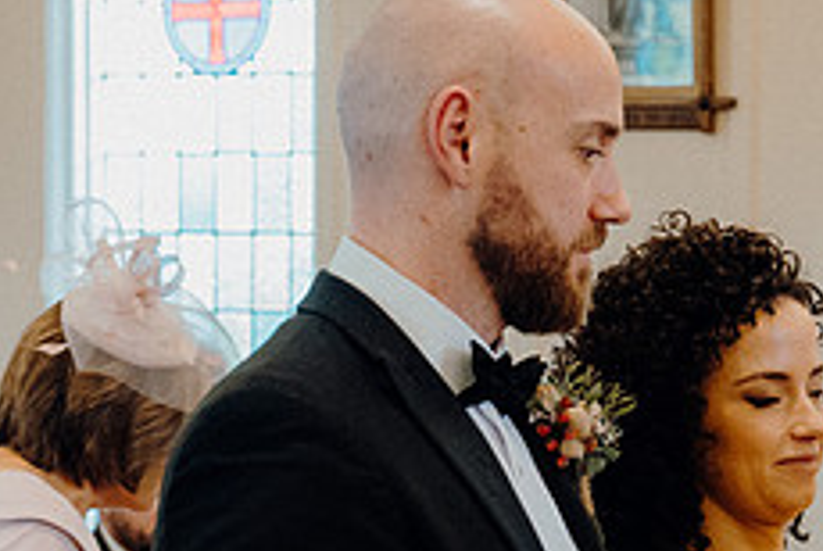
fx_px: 3456
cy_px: 624
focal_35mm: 151
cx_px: 945
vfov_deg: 9.0
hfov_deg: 13.3
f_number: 3.5
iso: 2000
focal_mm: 40
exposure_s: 1/160
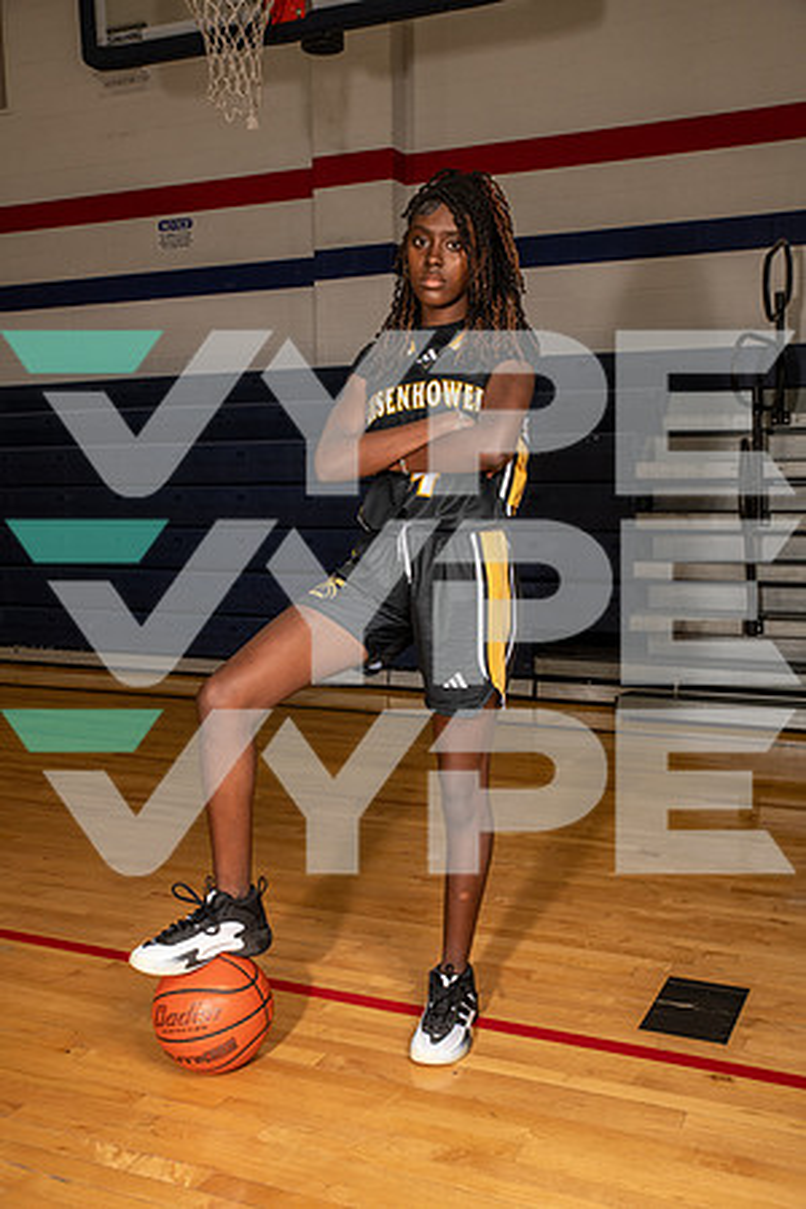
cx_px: 403
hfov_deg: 36.9
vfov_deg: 53.1
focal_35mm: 36
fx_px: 1209
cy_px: 604
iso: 400
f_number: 7.1
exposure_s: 1/320
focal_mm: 36
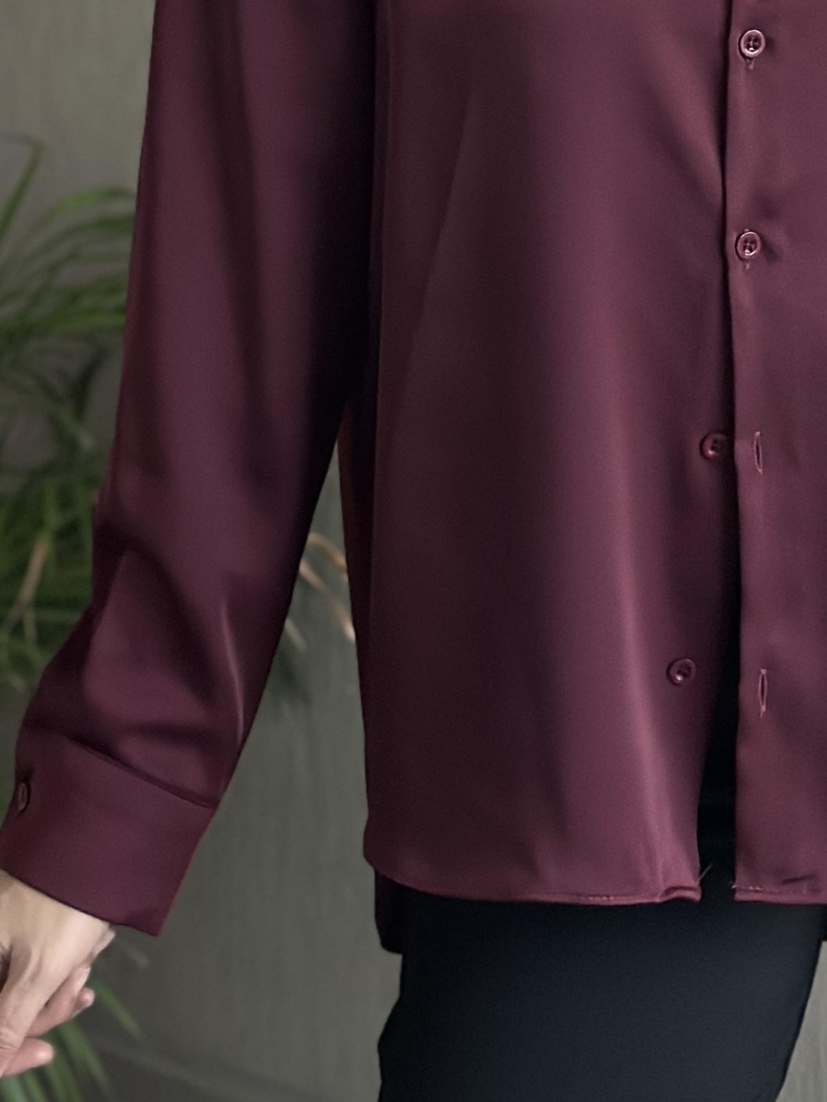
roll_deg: +3.8
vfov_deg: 15.9
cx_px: 755
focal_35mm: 122
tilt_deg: -19.8
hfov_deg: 12.1
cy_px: 82
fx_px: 3885
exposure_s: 1/40
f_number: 1.78
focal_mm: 6.86
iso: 640
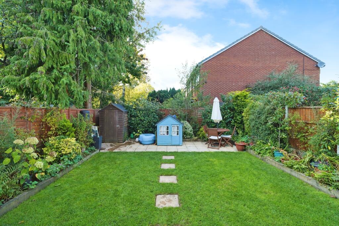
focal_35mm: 16
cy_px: 113
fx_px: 151
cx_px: 170
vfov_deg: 73.8
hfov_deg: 96.7
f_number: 8
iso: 320
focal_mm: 16
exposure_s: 1/60
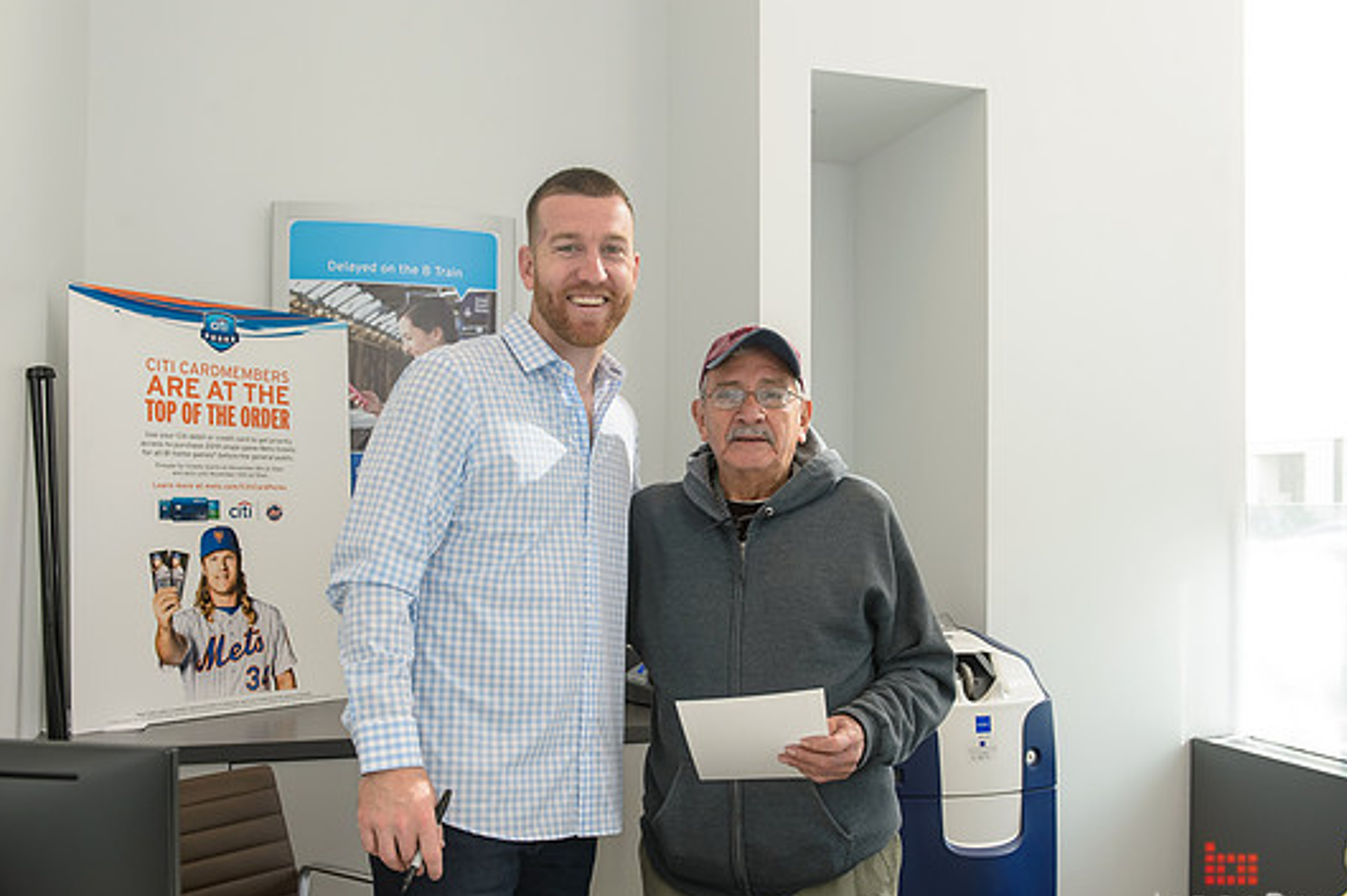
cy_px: 485
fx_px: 1309
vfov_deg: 37.8
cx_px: 648
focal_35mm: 35
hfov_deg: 54.4
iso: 1250
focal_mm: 32
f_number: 5.6
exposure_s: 1/125
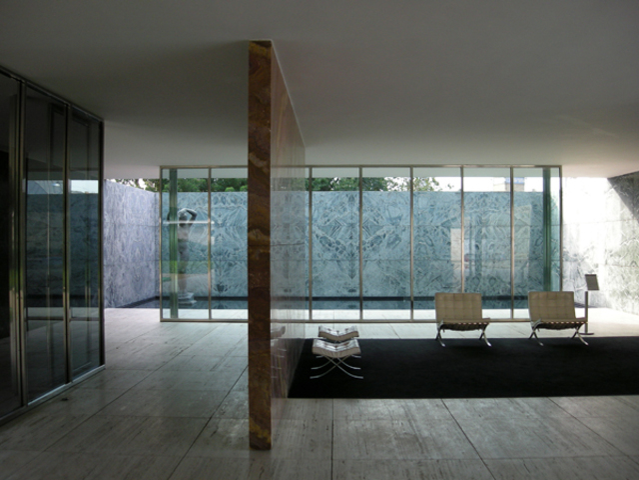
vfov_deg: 40.7
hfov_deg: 52.6
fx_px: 646
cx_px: 320
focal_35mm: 35
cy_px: 240
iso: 69
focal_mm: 5.7
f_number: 2.8
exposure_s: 1/59.8
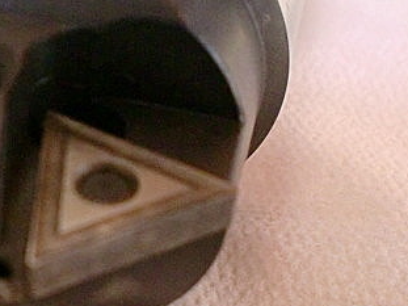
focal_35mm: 72
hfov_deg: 26.4
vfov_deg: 20.3
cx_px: 60
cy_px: 210
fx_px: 848
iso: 640
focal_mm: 6.3
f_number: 3.1
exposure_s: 1/60
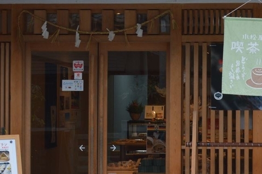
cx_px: 258
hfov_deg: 17.9
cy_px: 83
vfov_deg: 12.2
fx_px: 815
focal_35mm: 112
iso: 400
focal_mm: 30
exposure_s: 1/160
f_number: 6.3
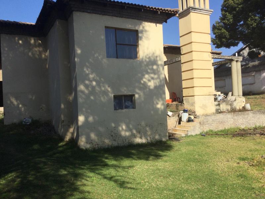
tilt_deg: +4.2
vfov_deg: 45.4
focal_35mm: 31
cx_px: 132
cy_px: 100
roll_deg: +3.6
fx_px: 237
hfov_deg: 58.4
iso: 25
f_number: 2.4
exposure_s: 1/1314
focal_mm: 3.3
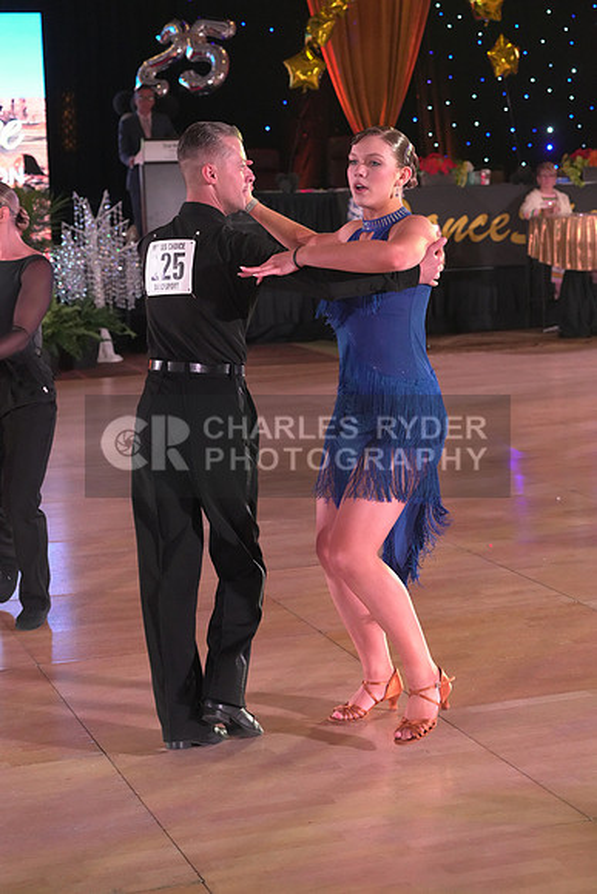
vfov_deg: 28.8
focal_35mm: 70
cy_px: 447
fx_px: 1740
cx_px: 298
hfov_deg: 19.5
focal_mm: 70
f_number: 5.6
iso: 5000
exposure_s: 1/320
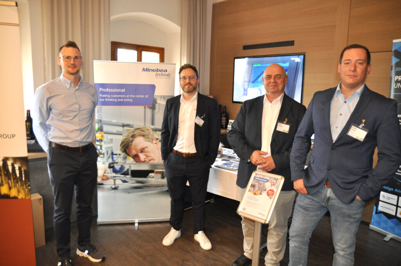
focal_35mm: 26
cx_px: 200
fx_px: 284
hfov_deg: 70.5
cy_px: 133
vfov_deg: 50.3
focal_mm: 17
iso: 800
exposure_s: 1/60
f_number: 2.8
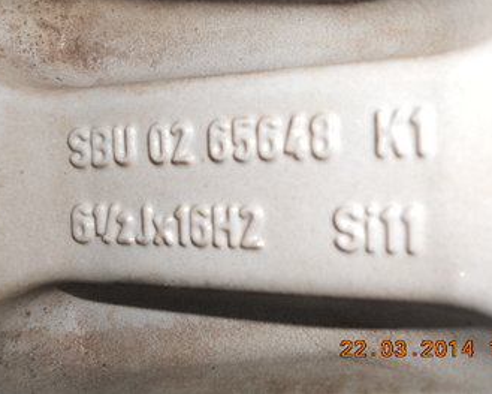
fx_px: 553
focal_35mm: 38
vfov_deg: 39.1
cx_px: 280
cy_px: 171
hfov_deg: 47.8
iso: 80
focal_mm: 5.8
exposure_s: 1/25
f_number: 8.8
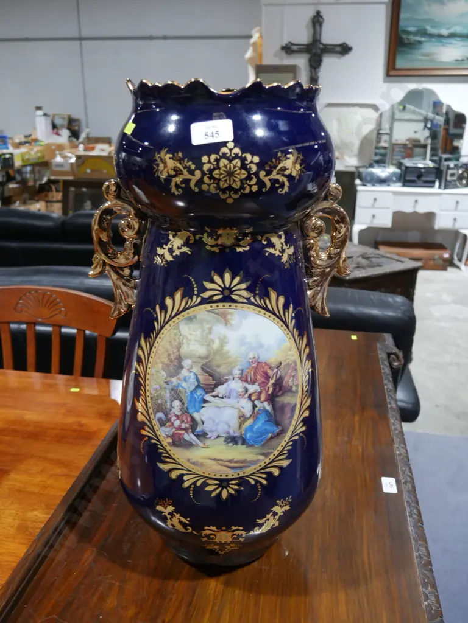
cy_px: 312
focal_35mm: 30
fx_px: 541
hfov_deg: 46.8
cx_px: 234
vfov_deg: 60.0
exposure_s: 1/60
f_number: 3.6
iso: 500
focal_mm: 15
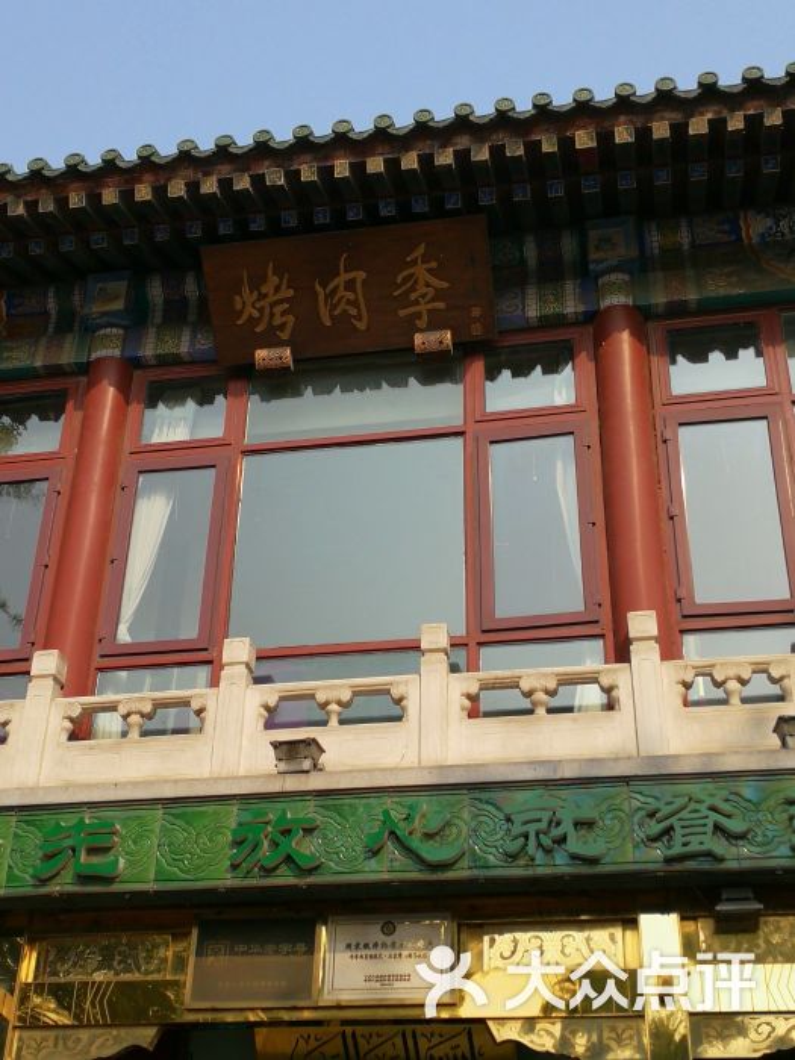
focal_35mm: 46
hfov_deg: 31.5
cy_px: 530
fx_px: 1409
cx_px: 398
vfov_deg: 41.2
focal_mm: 3.95
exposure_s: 1/1111
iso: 50
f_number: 2.2
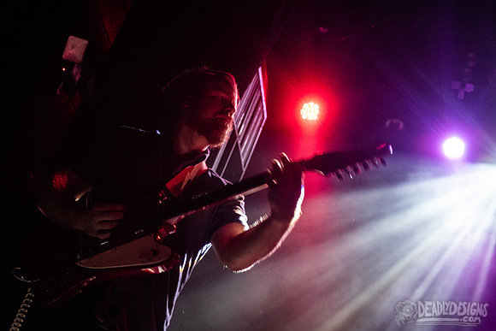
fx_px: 911
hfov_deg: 30.3
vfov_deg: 20.6
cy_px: 145
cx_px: 181
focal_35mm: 66
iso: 3200
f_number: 3.2
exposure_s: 1/80
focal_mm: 52
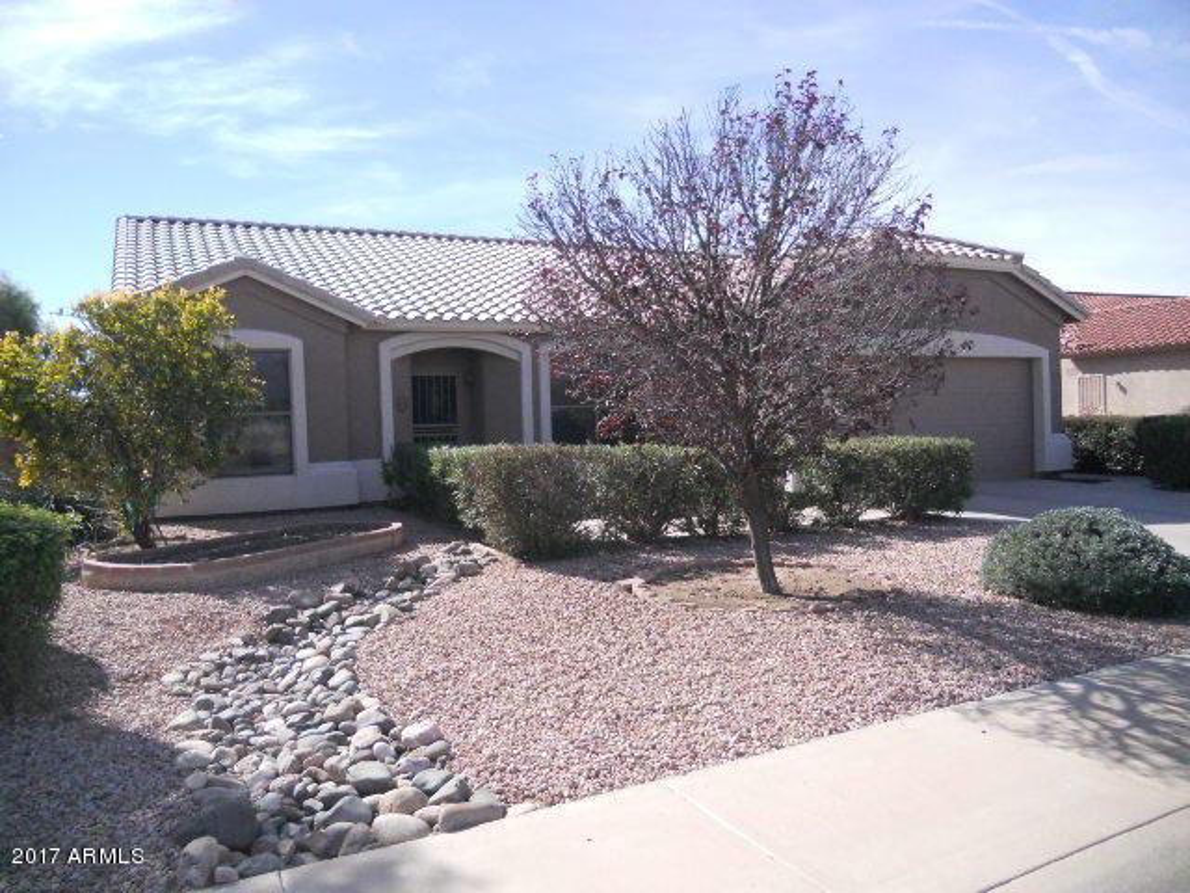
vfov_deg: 51.4
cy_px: 446
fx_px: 928
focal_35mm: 27
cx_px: 595
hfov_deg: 65.3
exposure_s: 1/500
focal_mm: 4.9
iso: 400
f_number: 8
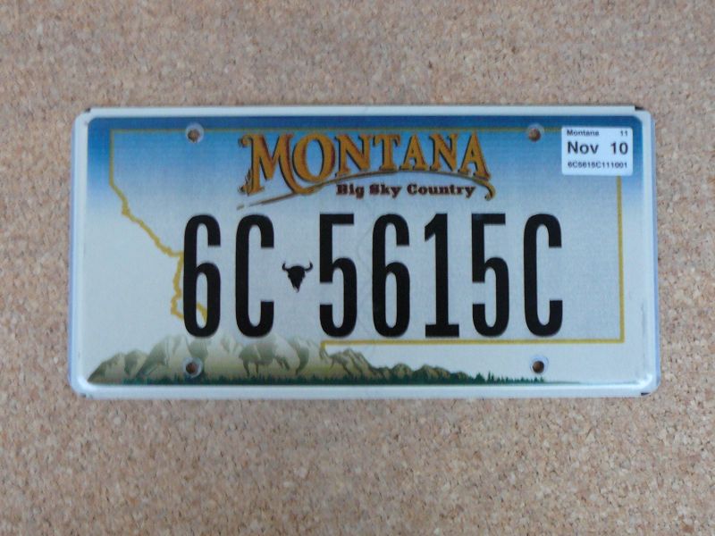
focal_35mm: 41
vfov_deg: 35.1
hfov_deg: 45.8
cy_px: 268
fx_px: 847
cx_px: 358
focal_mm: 6.1
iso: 200
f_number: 3.1
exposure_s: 1/10
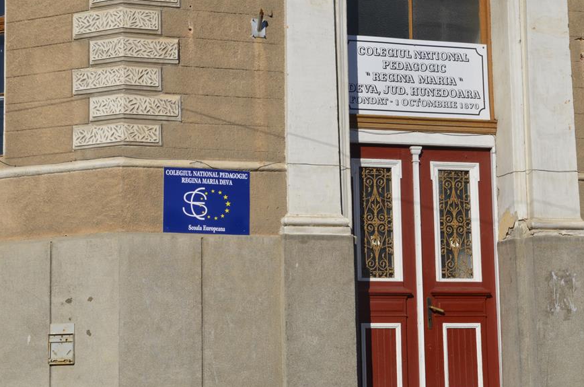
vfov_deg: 17.6
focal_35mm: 77
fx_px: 1247
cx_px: 303
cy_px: 212
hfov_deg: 26.4
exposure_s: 1/800
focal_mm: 46
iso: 640
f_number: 14
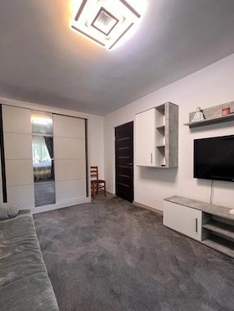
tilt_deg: -1.8
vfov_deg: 101.9
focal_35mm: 14
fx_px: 126
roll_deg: +1.0
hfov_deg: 85.7
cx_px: 110
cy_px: 165
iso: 200
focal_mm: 1.57
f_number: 1.8
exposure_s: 1/100
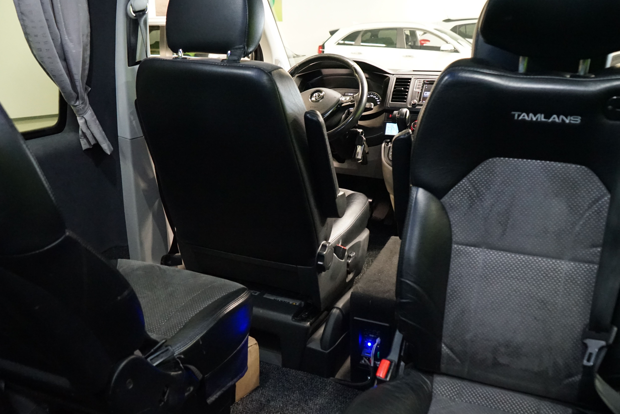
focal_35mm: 34
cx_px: 284
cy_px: 226
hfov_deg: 55.7
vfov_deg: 38.9
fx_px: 586
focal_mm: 28
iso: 6400
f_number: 5
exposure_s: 1/50
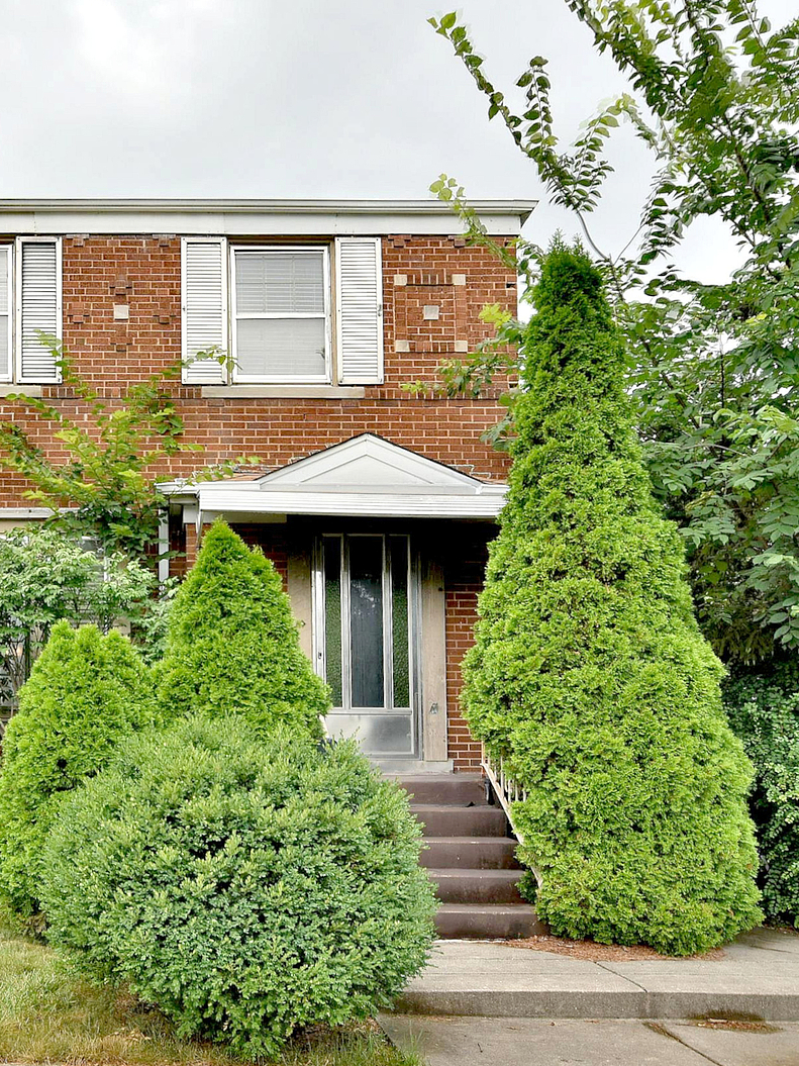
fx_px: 954
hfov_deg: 42.9
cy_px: 527
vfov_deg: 58.4
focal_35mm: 31
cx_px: 134
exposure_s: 1/250
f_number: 8
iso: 200
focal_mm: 14
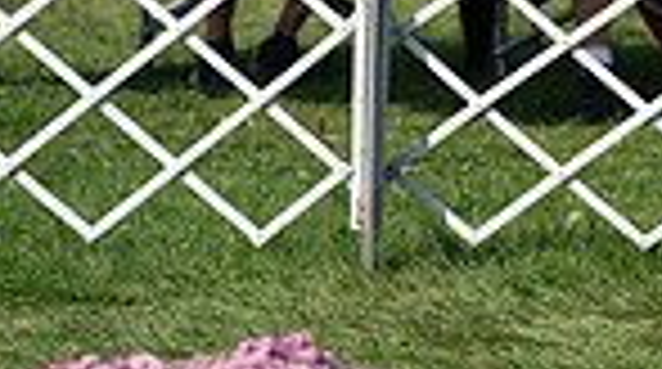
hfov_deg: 4.2
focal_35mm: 505
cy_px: -166
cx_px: 1256
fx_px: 8847
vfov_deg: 2.4
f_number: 4
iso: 100
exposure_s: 1/1250
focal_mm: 122
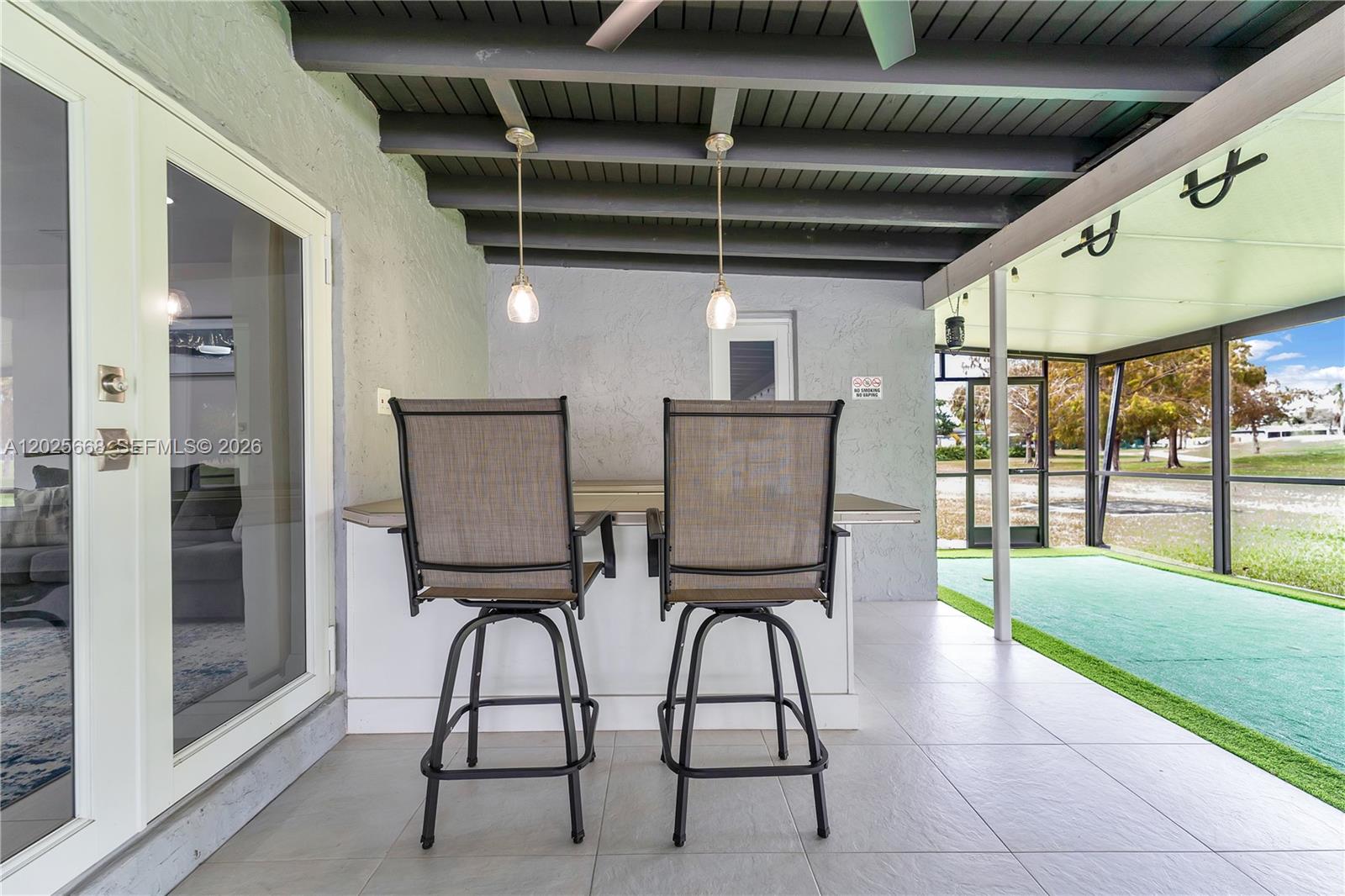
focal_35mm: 14
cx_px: 672
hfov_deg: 104.3
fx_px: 523
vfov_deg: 81.2
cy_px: 448
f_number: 4
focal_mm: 14
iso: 400
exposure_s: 1/60
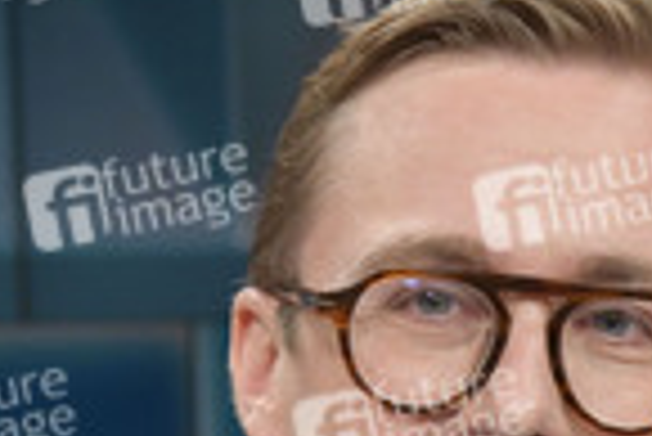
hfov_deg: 13.7
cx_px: 470
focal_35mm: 149
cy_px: 535
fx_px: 2701
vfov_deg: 9.1
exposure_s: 1/200
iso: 2500
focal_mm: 48
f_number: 5.6
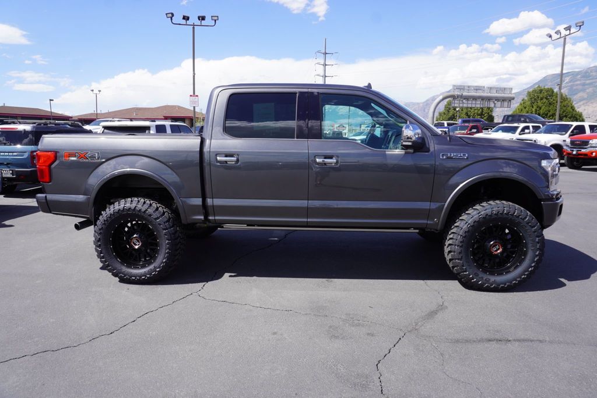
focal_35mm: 24
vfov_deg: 53.2
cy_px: 199
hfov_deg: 73.7
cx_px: 298
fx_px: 398
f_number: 9
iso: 100
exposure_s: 1/125
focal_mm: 16
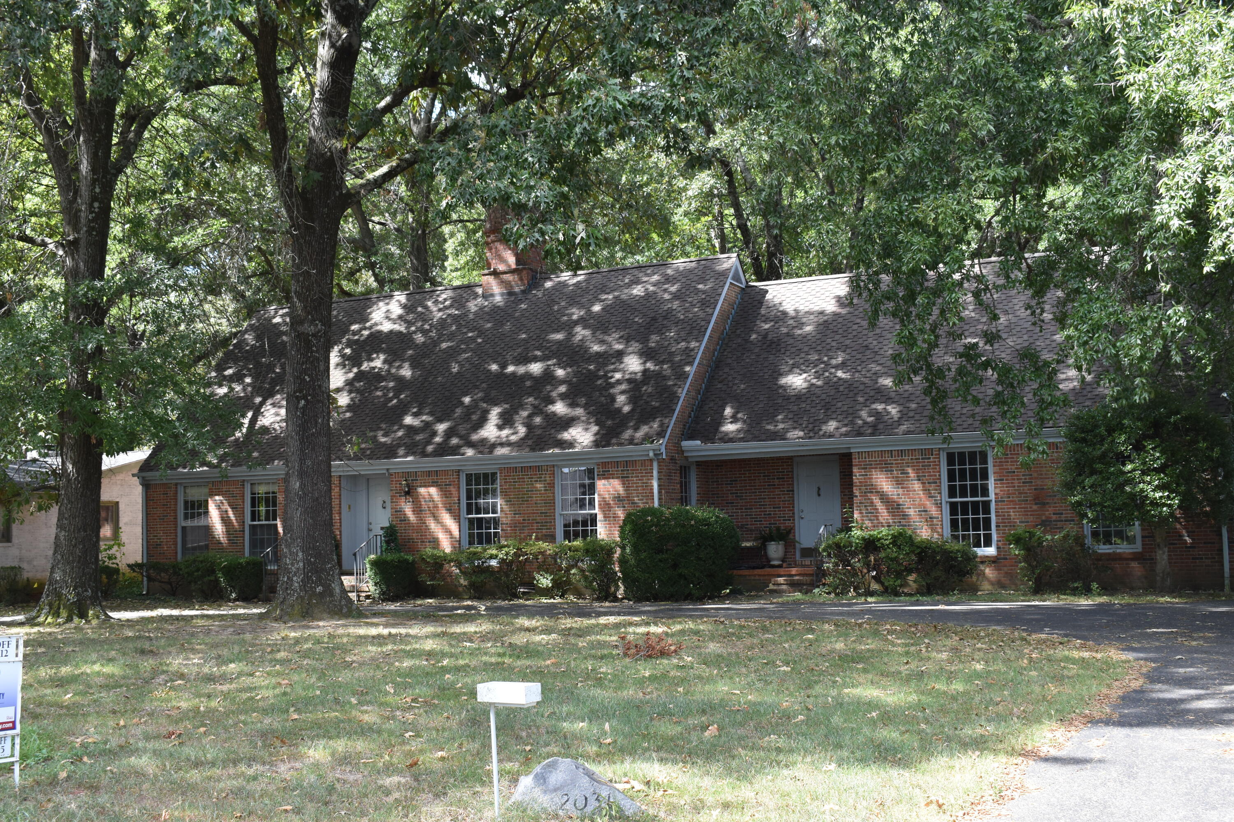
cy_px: 411
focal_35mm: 42
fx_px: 1440
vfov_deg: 31.9
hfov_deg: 46.4
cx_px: 617
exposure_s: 1/200
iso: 400
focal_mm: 28
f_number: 7.1
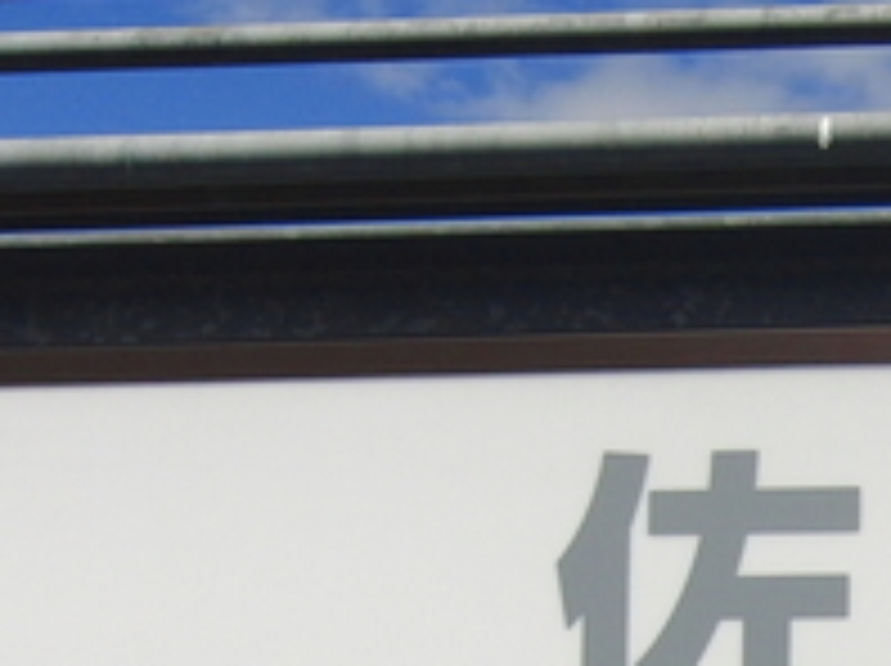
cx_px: 1102
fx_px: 2494
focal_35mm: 97
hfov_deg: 19.0
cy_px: 850
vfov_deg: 14.6
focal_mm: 4.3
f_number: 7.5
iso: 100
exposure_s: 1/500
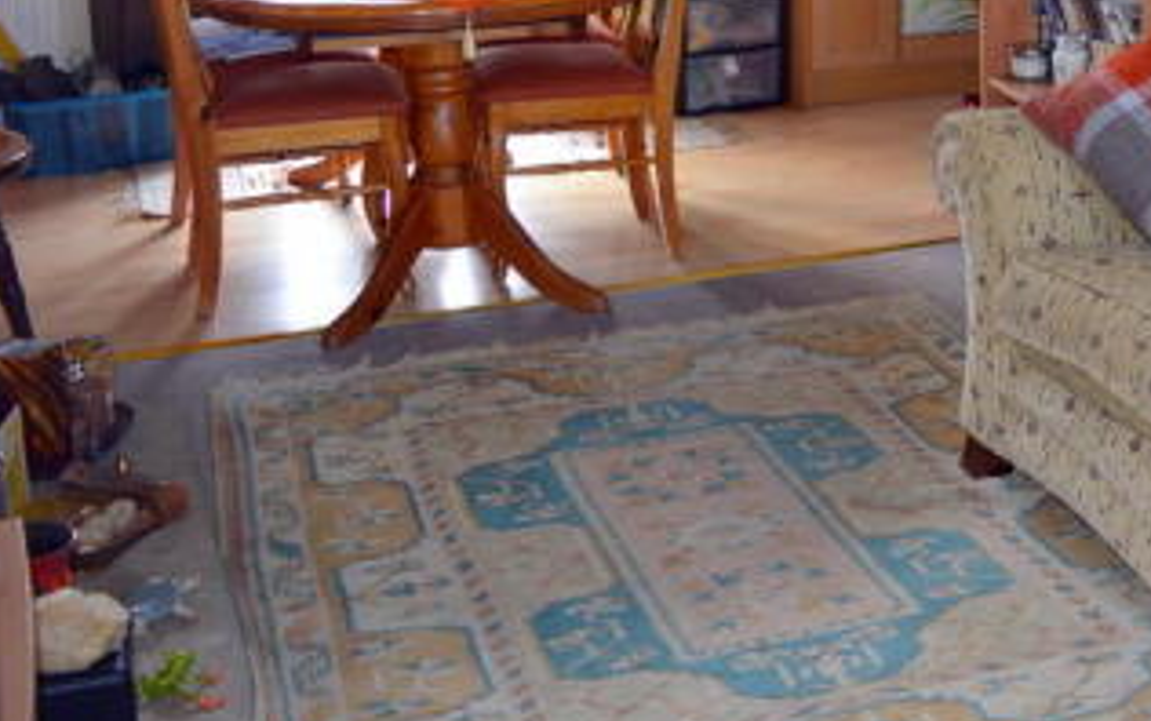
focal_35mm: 57
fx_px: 1789
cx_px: 1162
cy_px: -7
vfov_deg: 21.9
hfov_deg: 32.6
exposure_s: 1/80
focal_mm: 18
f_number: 4
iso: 400
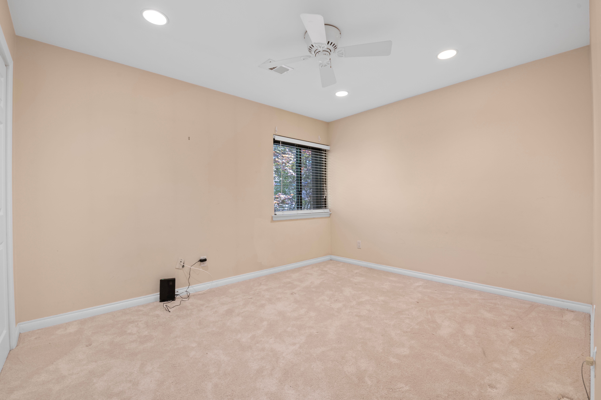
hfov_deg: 100.4
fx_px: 250
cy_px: 200
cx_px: 300
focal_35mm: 15
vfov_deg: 77.2
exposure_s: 1/6
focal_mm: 15
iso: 500
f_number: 8
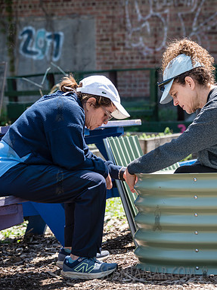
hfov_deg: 13.7
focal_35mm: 108
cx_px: 157
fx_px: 903
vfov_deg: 18.2
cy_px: 145
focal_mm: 73
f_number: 3.5
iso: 100
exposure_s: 1/320
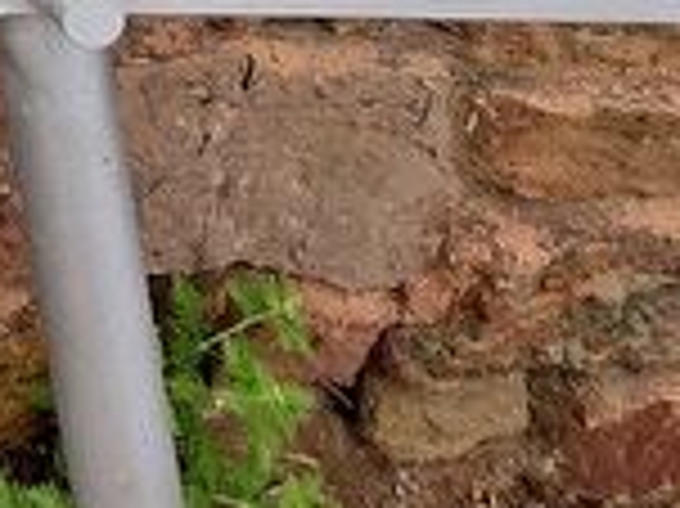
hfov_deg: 19.3
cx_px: -617
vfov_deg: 13.9
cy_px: -755
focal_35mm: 69
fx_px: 1354
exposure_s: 1/417
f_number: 2.2
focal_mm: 2.2
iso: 50
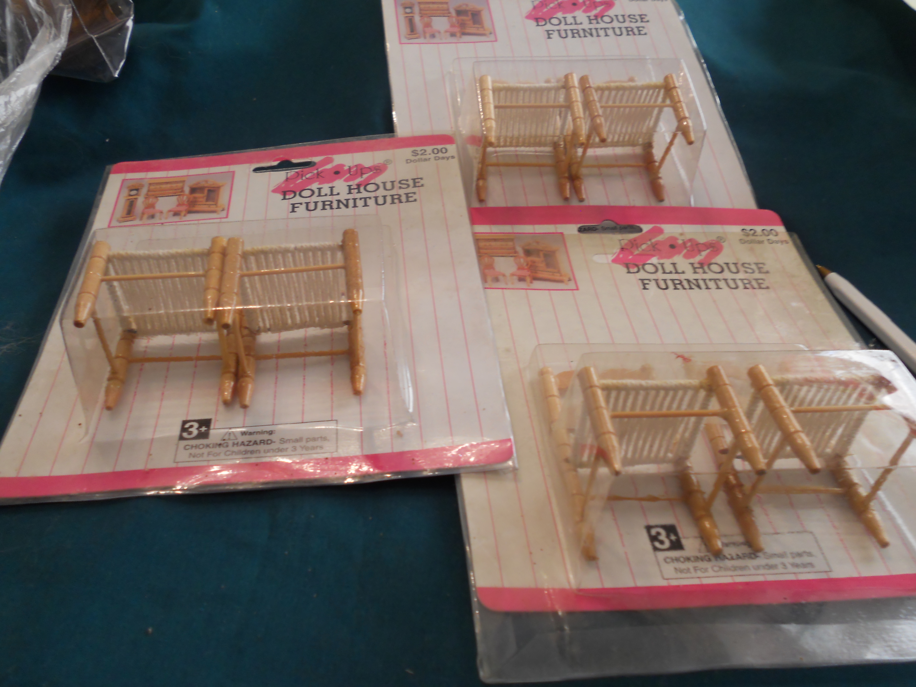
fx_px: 847
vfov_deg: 44.2
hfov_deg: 56.8
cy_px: 344
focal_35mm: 32
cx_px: 458
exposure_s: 1/30
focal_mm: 5.8
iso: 125
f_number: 3.5
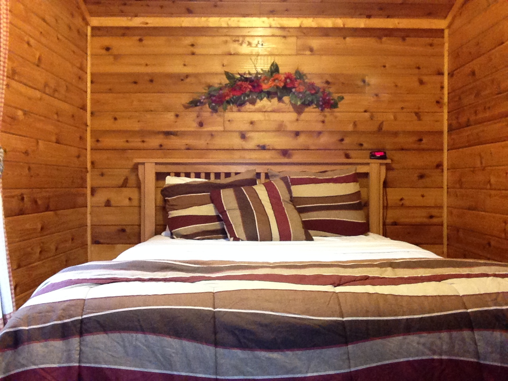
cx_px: 254
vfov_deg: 40.7
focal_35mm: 35
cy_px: 190
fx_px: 514
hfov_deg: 52.6
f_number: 2.4
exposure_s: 1/15
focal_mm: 2.18
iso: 250
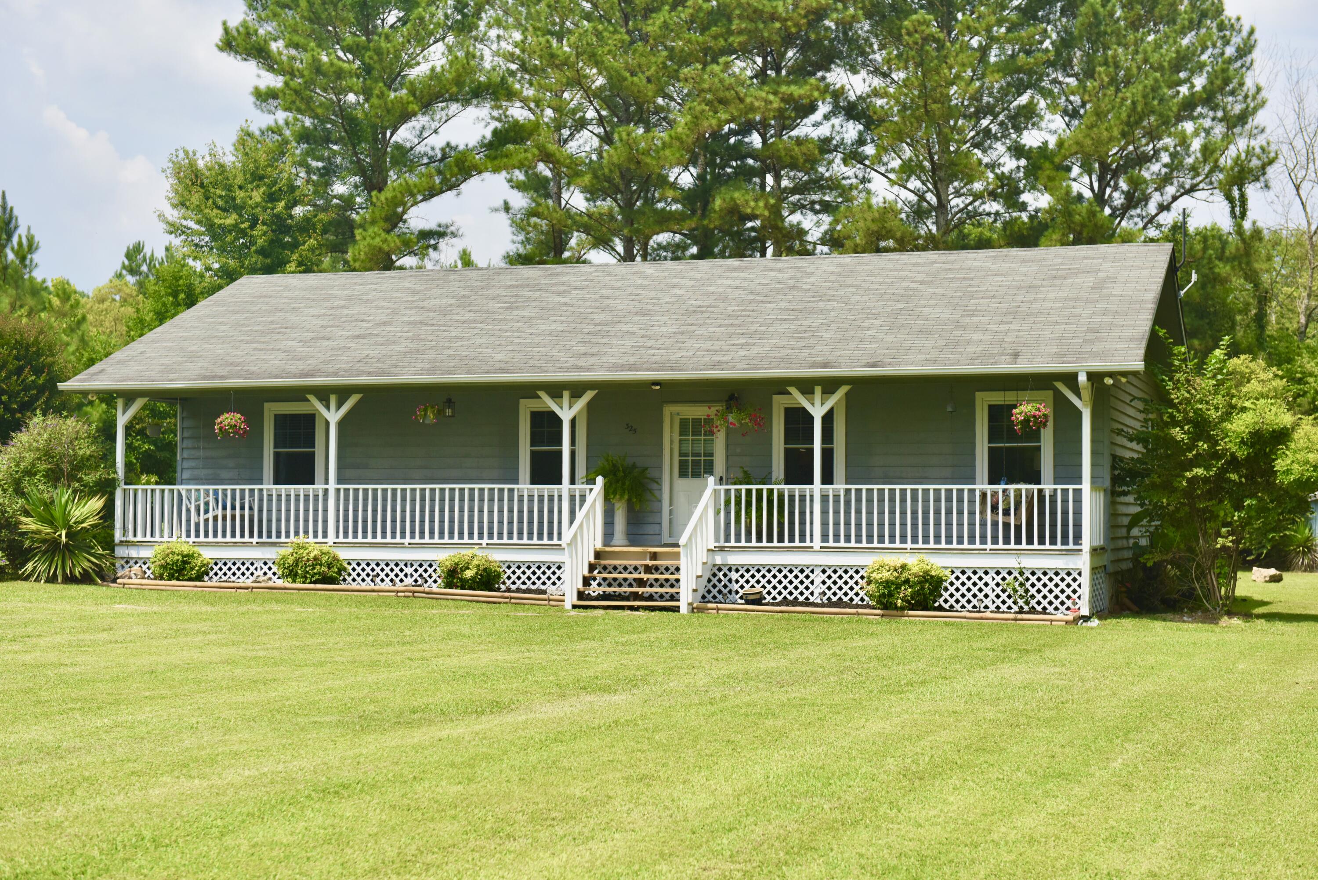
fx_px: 2051
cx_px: 659
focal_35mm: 56
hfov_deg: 35.6
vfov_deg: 24.2
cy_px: 440
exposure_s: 1/2000
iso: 500
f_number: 4
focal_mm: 56
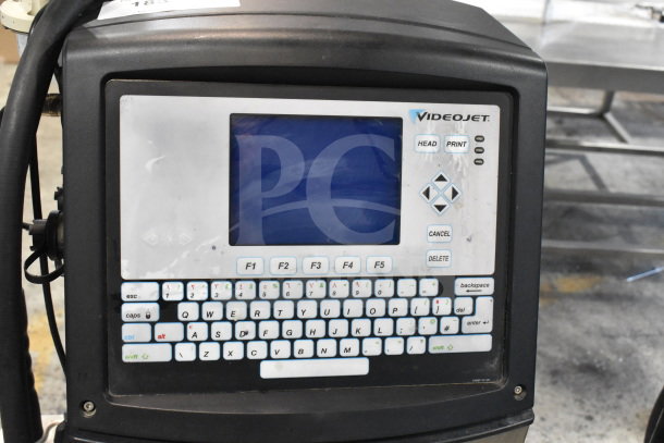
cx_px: 332
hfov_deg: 47.9
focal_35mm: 40
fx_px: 747
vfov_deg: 33.0
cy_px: 222
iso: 6400
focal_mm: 27
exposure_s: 1/250
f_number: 8
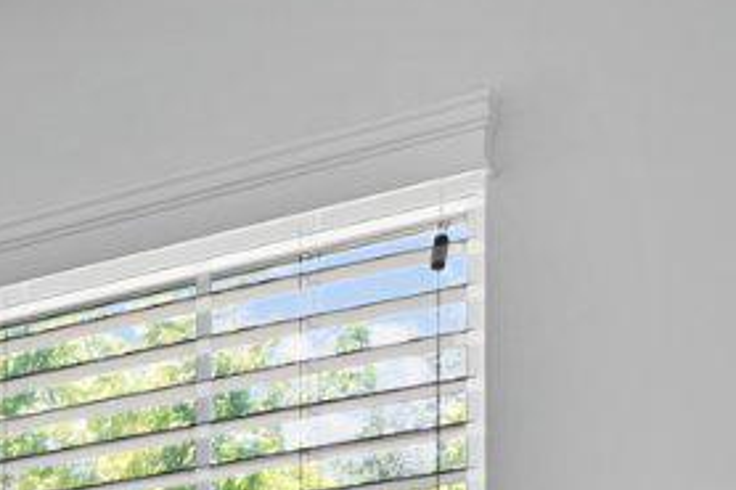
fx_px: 2456
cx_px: -1149
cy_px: 1095
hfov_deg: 12.4
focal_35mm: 120
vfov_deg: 10.2
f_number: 8
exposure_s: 1/5
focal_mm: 16.3
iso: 100
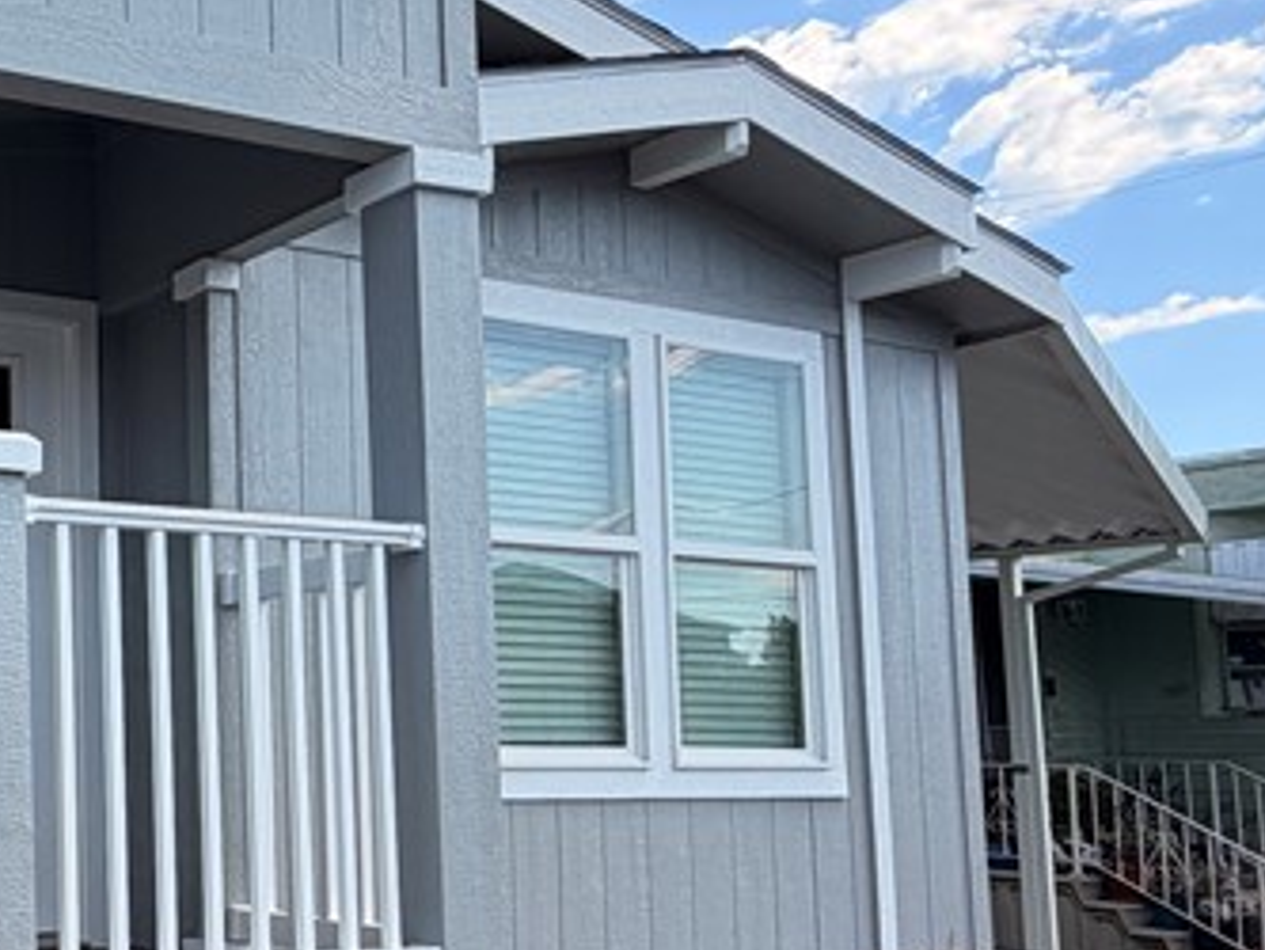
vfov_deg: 33.4
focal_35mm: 43
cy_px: 600
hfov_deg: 36.0
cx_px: -182
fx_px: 1572
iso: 32
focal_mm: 2.22
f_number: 2.2
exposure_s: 1/770
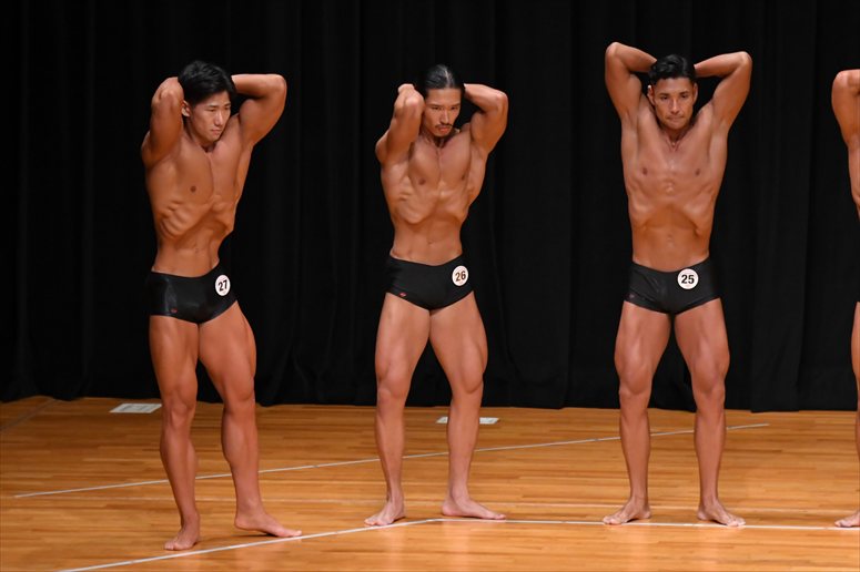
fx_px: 6089
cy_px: 286
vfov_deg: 5.4
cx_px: 430
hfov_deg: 8.1
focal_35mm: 255
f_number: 5.6
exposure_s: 1/400
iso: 4000
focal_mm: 170
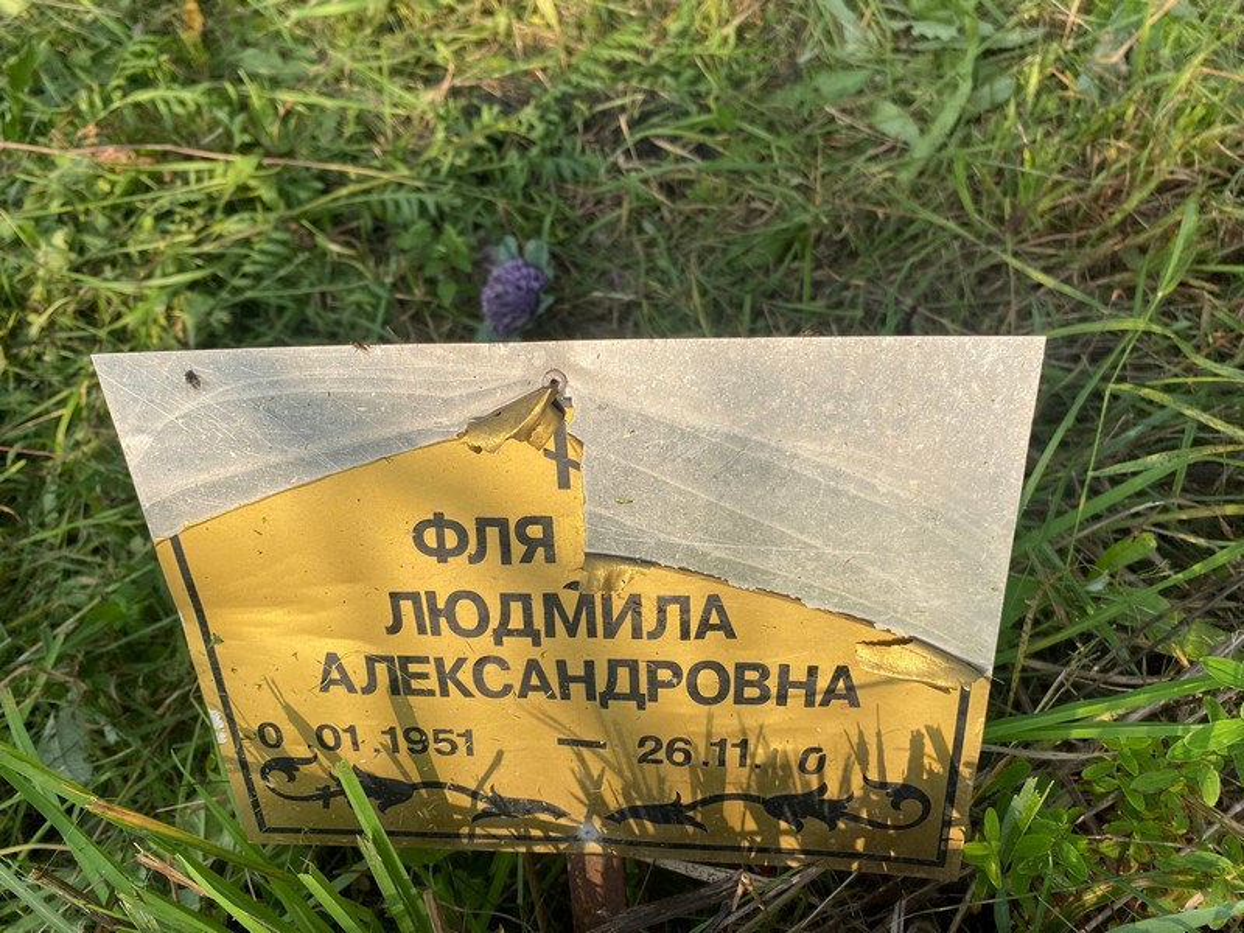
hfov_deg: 67.3
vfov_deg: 53.1
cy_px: 466
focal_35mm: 26
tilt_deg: -53.6
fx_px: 934
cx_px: 622
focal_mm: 4.25
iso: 32
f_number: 1.8
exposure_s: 1/1412
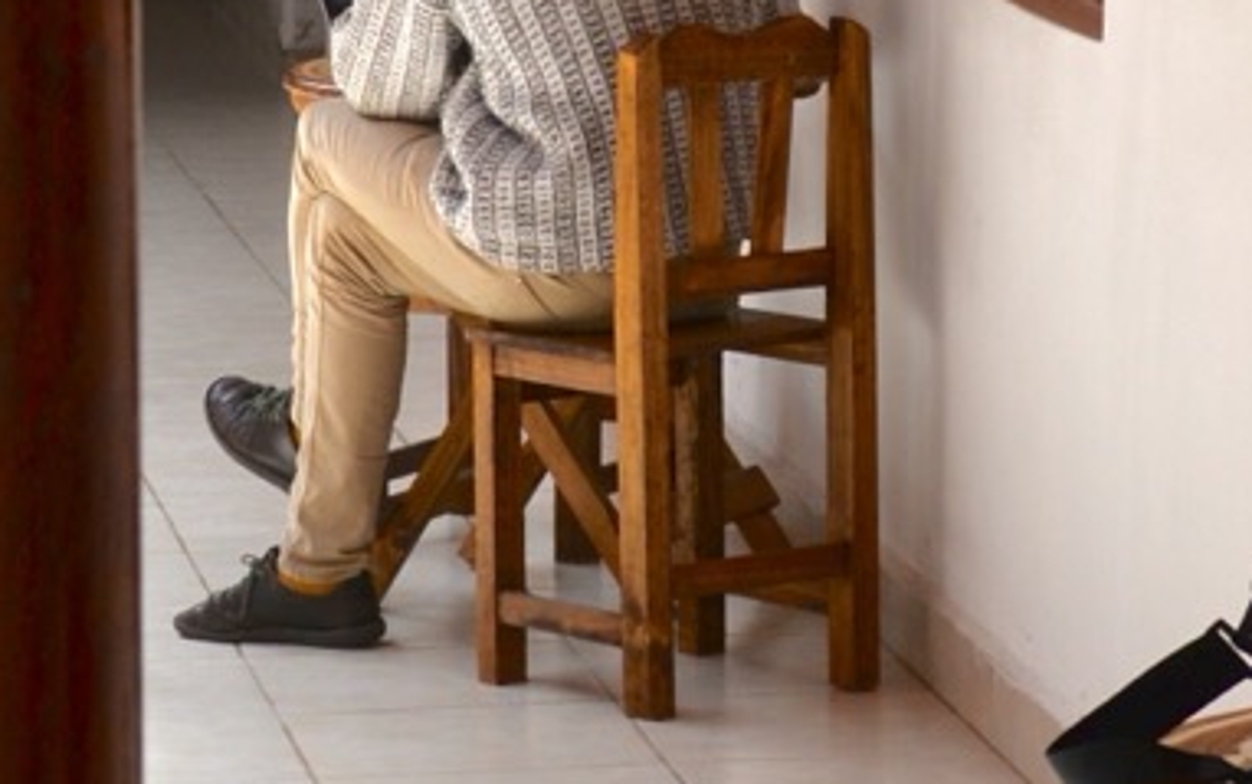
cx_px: 751
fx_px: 7338
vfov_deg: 5.9
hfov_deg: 9.7
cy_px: -922
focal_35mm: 215
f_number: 8
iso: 110
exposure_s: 1/250
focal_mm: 35
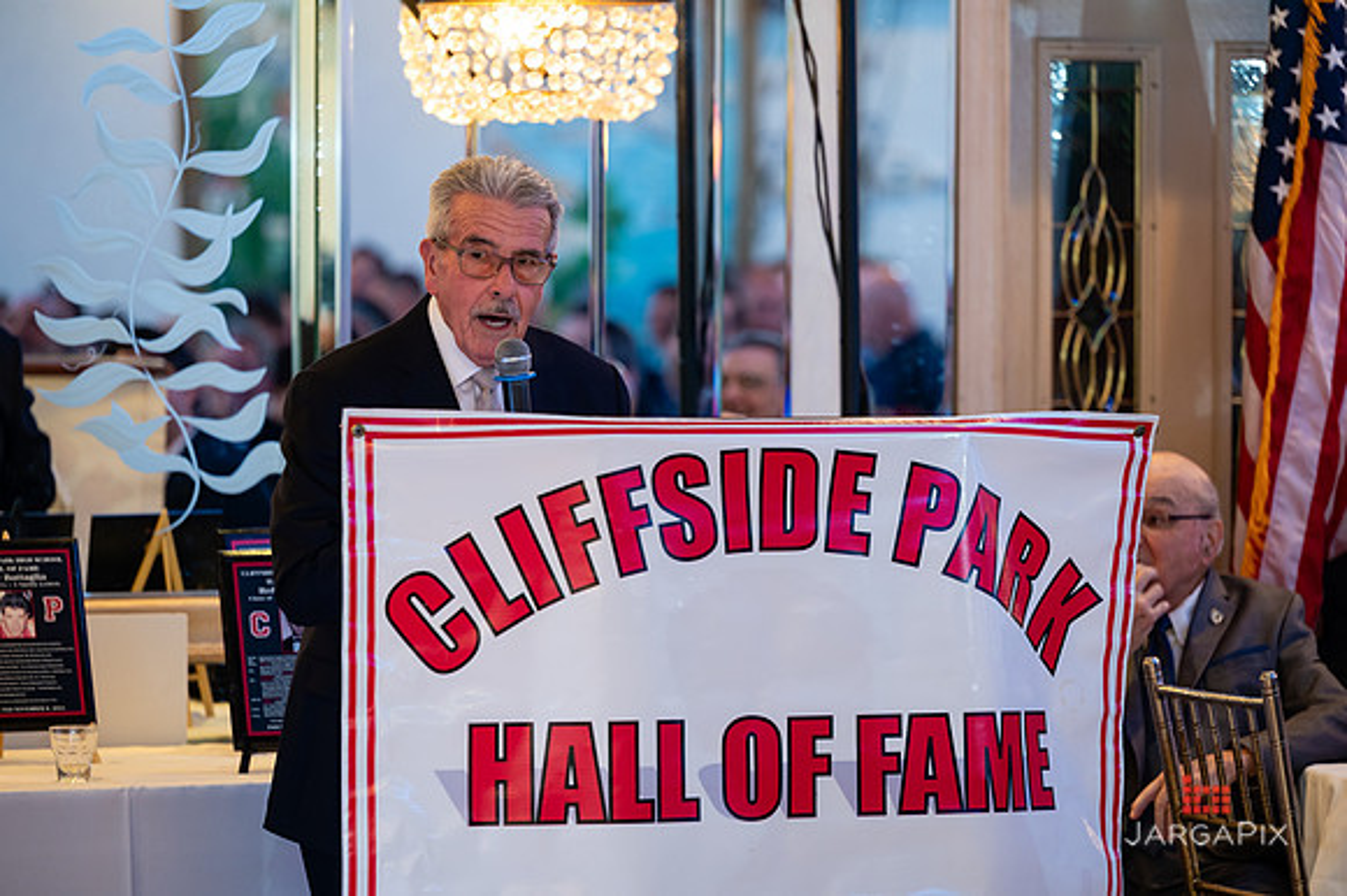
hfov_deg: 12.8
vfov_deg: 8.5
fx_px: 6011
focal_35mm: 161
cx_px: 674
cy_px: 448
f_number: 3.2
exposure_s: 1/125
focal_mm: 160
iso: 1250
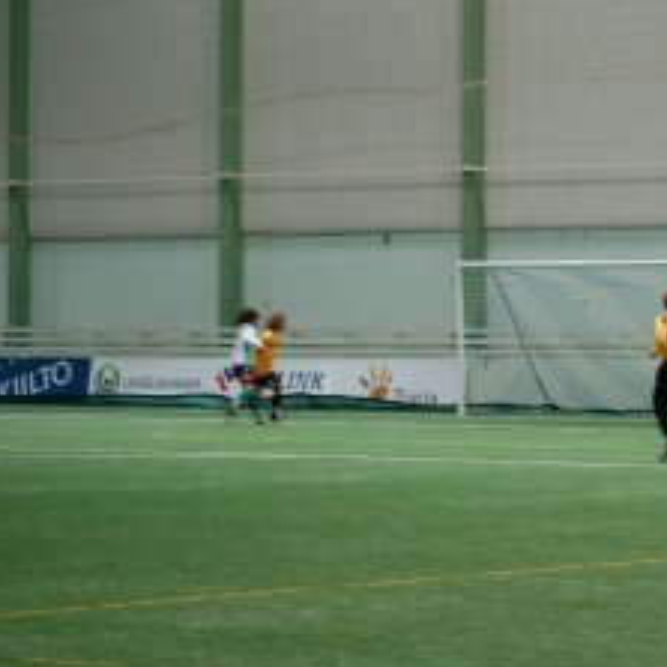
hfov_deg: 11.0
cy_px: 245
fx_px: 3422
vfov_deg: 11.1
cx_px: 733
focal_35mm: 157
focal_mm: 55
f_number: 4
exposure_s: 1/40
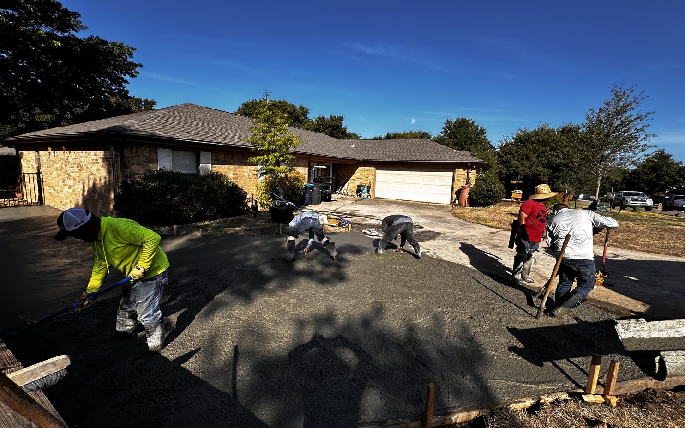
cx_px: 342
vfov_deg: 74.8
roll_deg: -2.0
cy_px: 208
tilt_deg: -8.5
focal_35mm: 15
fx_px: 280
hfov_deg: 101.5
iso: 50
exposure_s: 1/1742
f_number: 2.2
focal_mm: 2.22
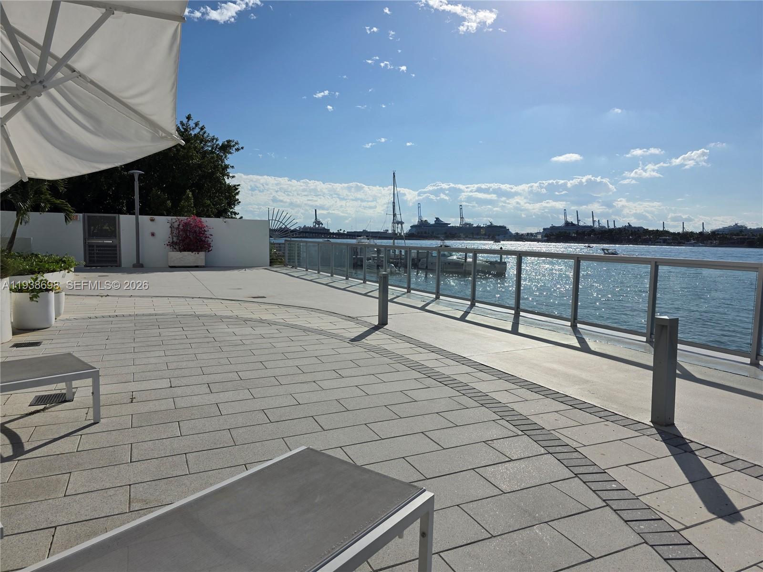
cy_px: 286
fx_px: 507
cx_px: 382
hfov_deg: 73.9
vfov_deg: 58.9
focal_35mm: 23
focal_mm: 6.3
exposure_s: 1/7944
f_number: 1.7
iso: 32
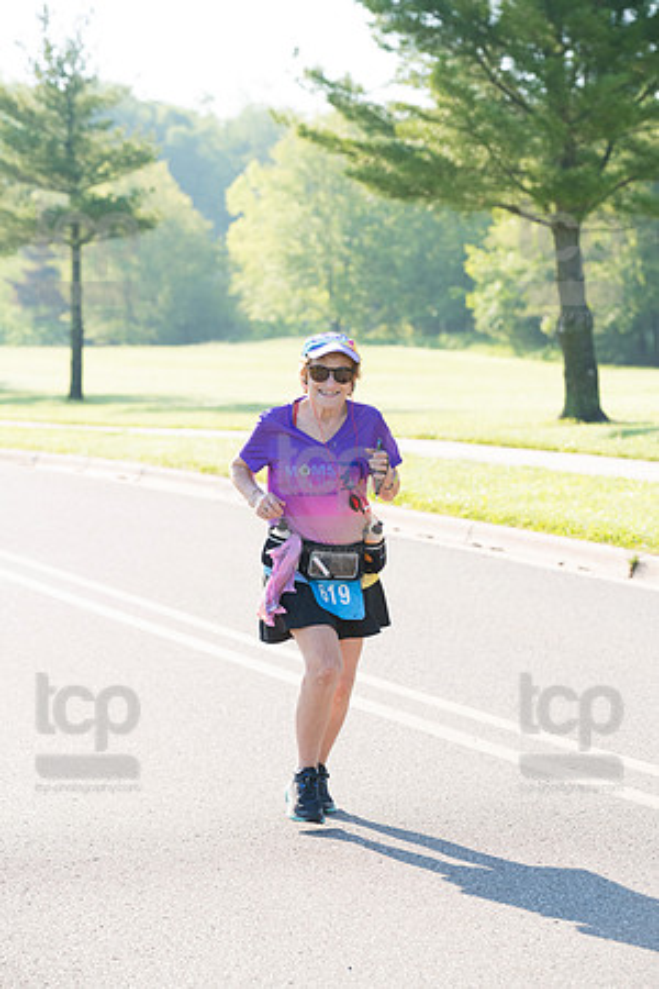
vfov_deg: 16.8
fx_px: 3350
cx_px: 330
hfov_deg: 11.2
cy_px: 494
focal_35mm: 122
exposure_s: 1/1250
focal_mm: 122
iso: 1250
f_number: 5.6
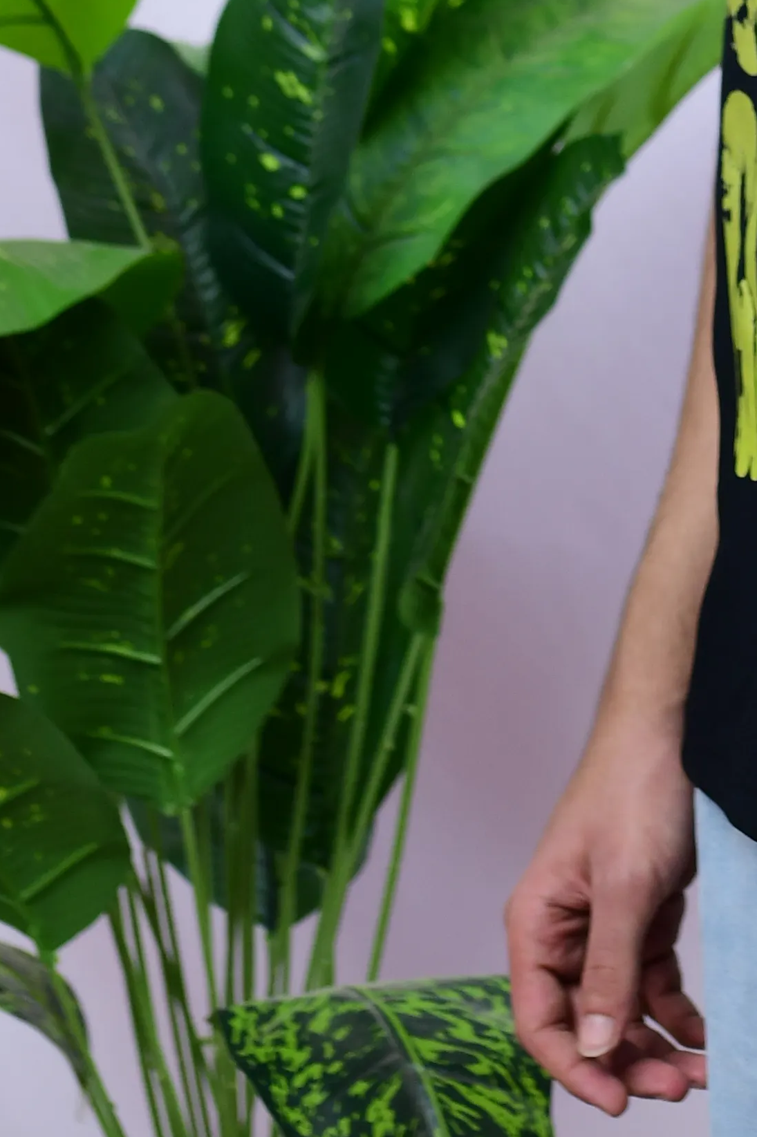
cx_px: 1155
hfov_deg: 7.9
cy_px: -461
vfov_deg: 11.6
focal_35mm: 171
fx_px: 5399
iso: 250
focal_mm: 35
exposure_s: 1/100
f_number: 3.2
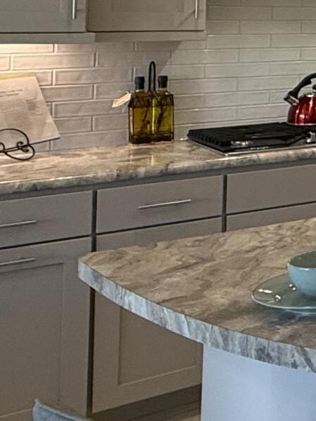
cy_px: -11
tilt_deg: +2.5
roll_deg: -0.5
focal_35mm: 70
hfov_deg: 14.3
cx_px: 756
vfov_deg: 26.2
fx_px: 852
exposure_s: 1/120
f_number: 2.2
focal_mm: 2.22
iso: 200
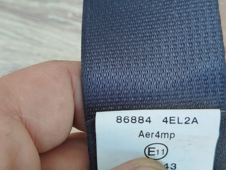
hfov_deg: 39.7
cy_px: 85
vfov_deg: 30.3
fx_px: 313
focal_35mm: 48
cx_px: 113
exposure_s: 1/100
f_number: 1.7
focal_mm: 5.31
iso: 80
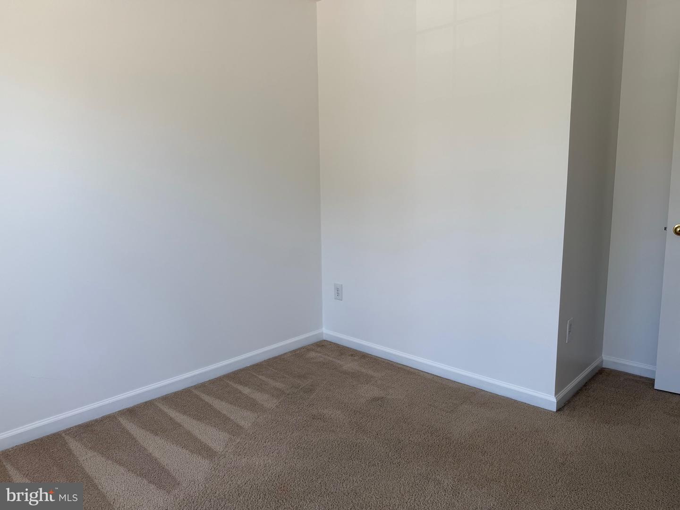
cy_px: 255
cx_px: 340
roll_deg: +1.4
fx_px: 471
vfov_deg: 56.8
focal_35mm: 24
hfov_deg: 71.6
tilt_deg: -8.0
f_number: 1.78
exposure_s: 1/423
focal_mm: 6.76
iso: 80
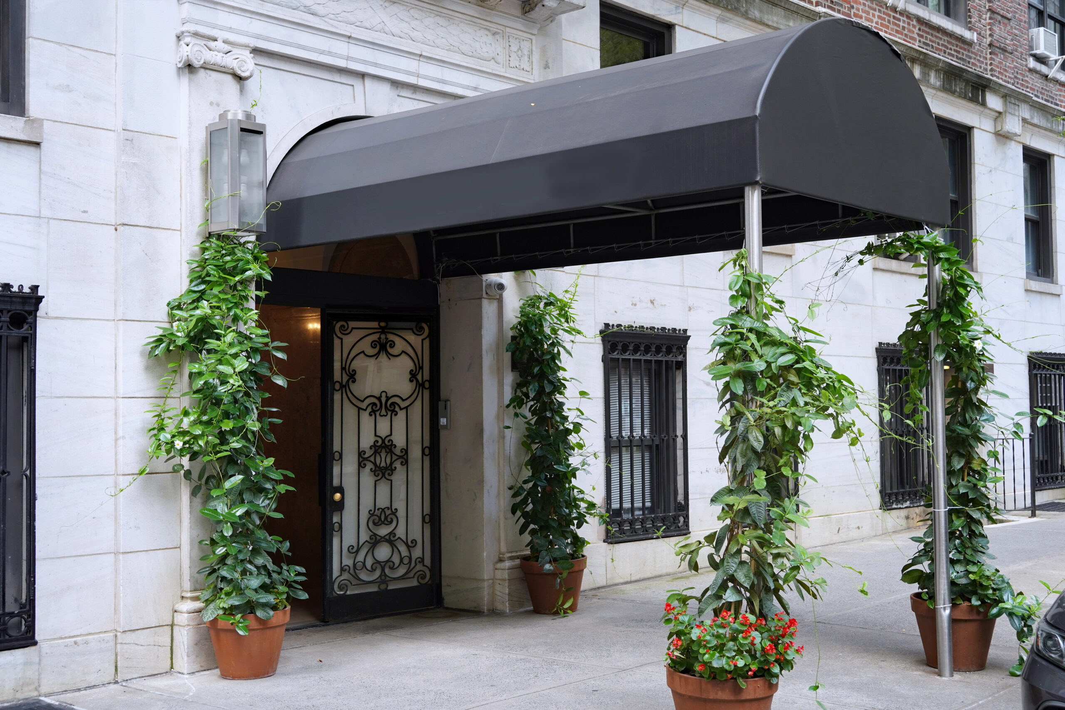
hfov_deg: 42.7
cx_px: 532
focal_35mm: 46
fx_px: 1361
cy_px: 355
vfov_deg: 29.2
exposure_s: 1/60
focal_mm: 46
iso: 640
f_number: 8
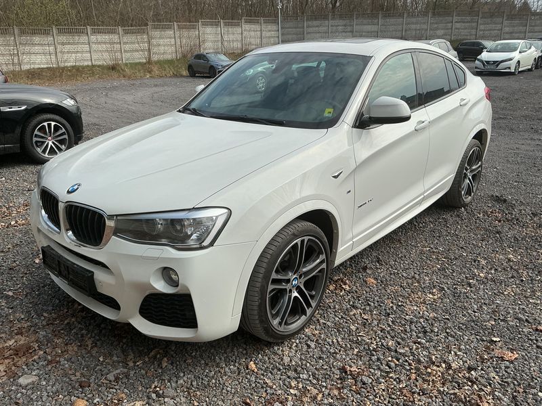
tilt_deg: -19.2
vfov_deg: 48.2
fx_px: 454
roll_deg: +1.2
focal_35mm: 29
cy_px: 203
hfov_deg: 61.7
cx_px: 271
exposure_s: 1/1675
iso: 25
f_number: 1.8
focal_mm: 3
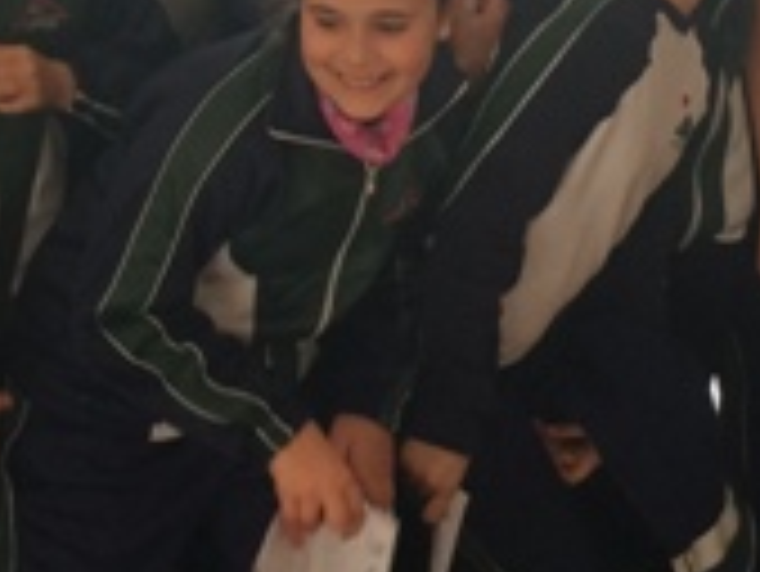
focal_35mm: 110
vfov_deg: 13.3
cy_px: 14
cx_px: 355
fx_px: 2417
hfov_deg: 17.9
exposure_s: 1/30
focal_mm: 4.15
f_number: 2.2
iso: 80
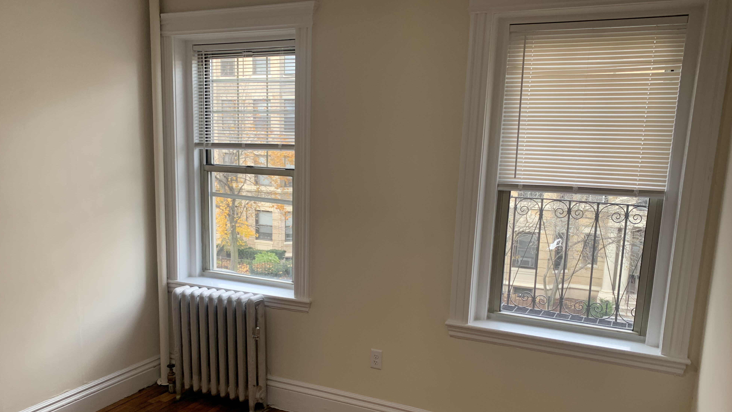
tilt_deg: -8.1
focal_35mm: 29
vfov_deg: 39.9
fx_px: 563
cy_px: 255
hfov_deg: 66.1
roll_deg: -1.2
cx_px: 370
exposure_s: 1/121
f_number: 1.8
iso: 64
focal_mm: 4.25
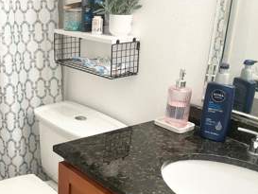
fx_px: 380
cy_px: 115
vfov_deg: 28.5
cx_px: 73
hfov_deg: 36.8
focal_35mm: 51
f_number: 1.8
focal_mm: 3
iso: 50
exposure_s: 1/60
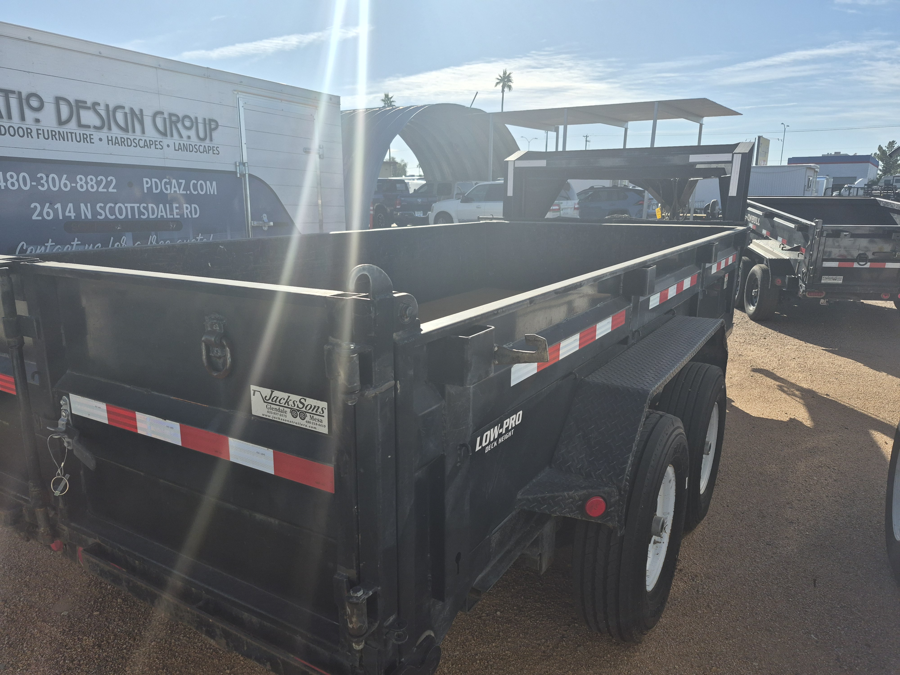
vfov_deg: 58.9
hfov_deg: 73.9
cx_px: 450
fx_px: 598
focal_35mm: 23
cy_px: 338
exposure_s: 1/7344
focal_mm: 5.4
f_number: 1.8
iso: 80
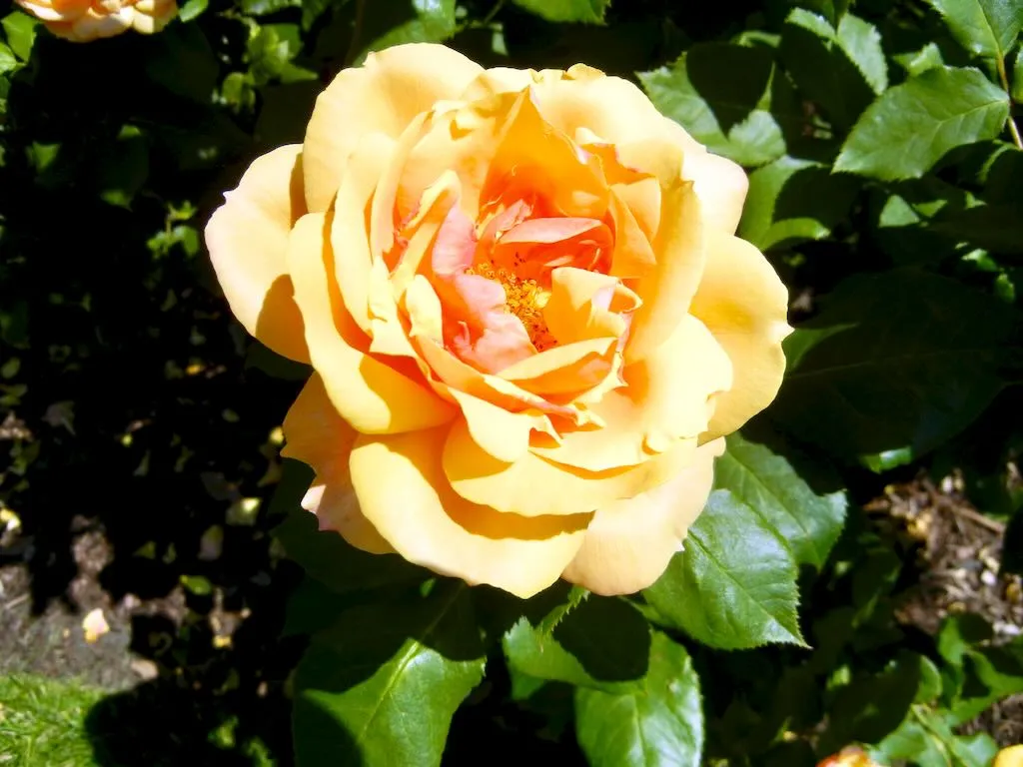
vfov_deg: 46.8
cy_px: 384
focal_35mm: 30
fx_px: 887
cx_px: 512
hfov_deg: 60.0
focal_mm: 5.4
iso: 160
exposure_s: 1/580
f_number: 7
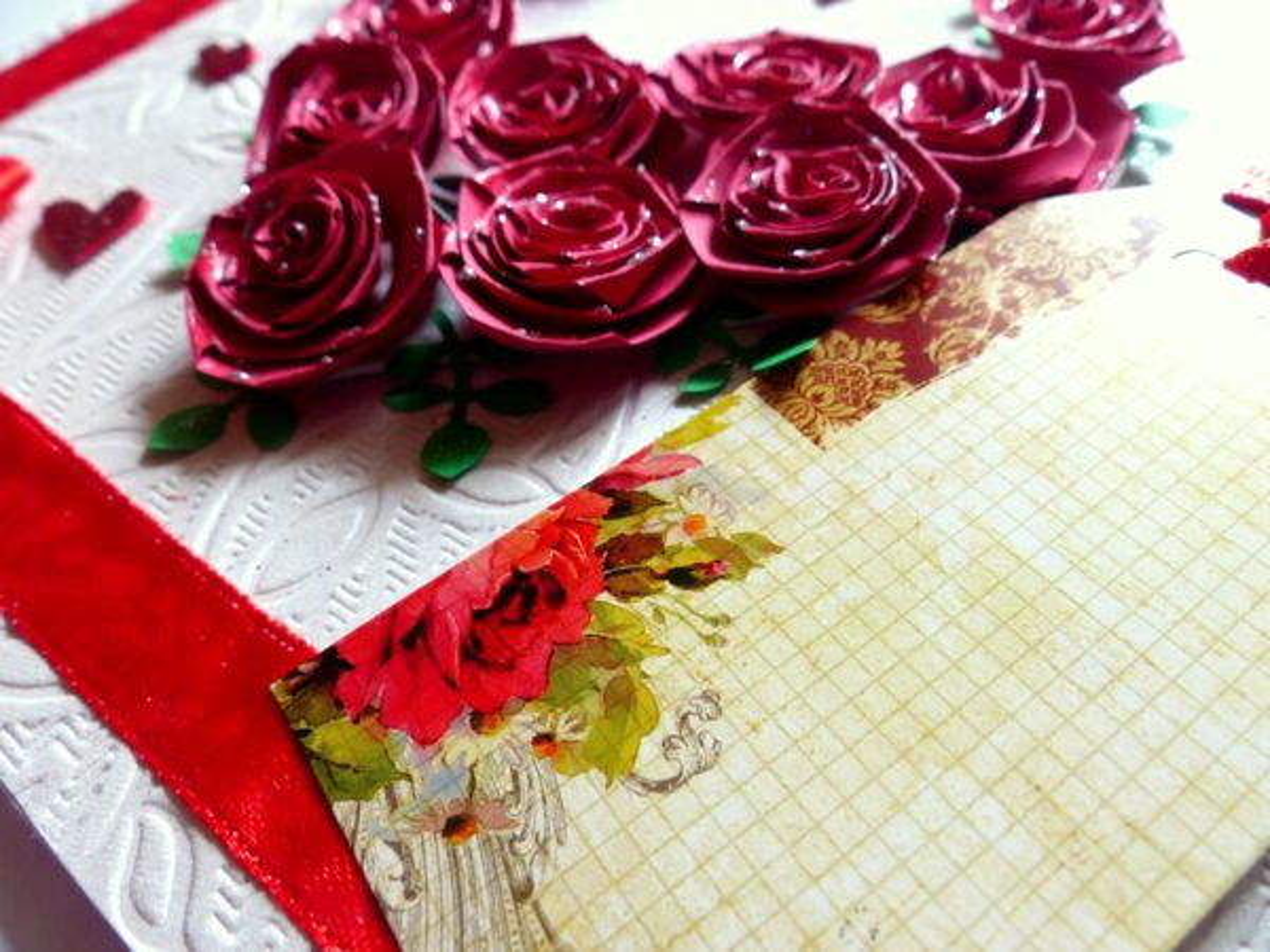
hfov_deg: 69.4
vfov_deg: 54.9
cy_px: 476
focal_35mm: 25
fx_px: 917
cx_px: 635
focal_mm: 4.5
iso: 100
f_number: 2.8
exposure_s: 1/125
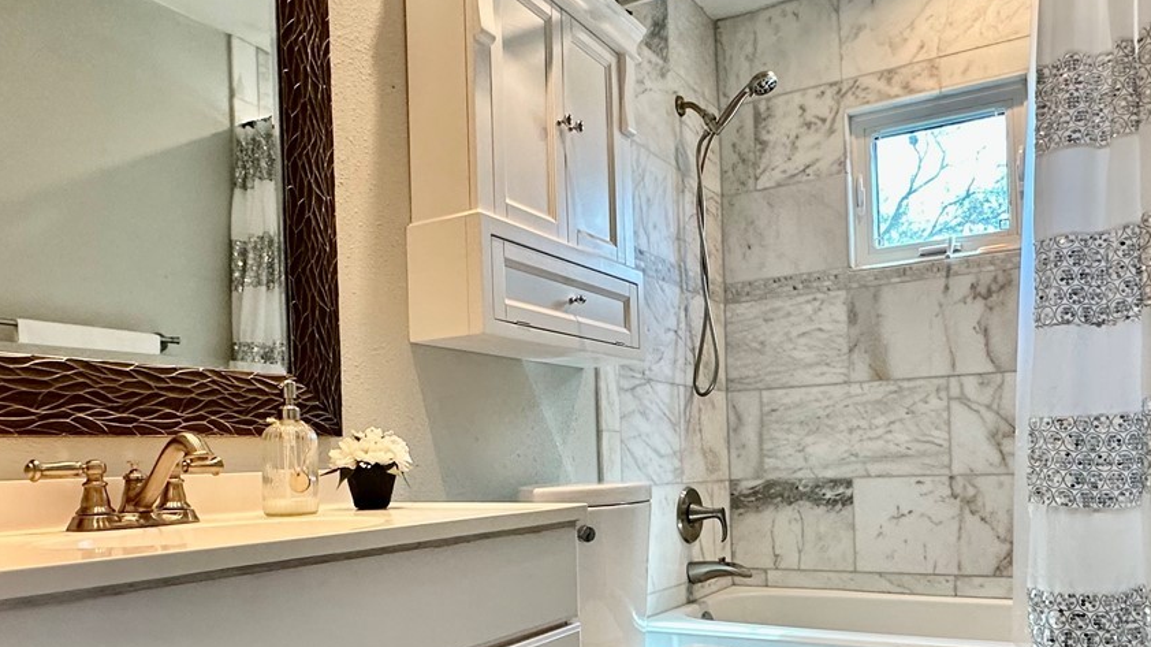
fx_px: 885
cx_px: 630
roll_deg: +2.9
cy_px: 455
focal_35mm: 29
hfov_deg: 65.9
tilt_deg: +1.2
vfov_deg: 39.4
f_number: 2.2
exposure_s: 1/120
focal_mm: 2.22
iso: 200
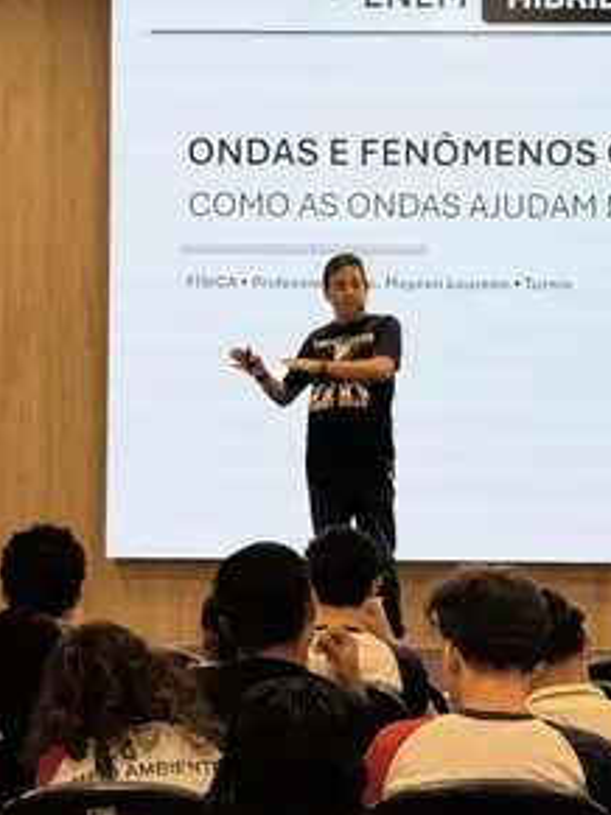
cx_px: 555
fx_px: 3886
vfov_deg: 12.0
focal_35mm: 165
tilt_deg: +1.2
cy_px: 417
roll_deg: -0.4
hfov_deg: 9.0
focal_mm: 15.66
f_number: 2.8
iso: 125
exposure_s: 1/120
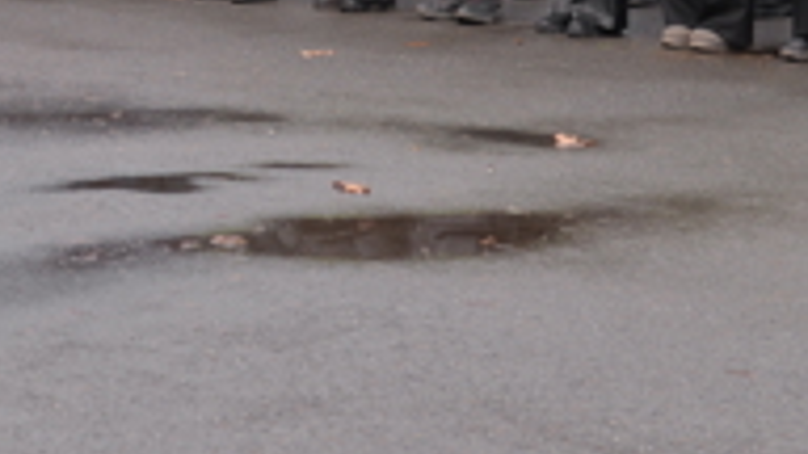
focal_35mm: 127
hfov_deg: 16.6
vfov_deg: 9.2
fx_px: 2721
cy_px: -290
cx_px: 36
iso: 200
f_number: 4
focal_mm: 31
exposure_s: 1/160
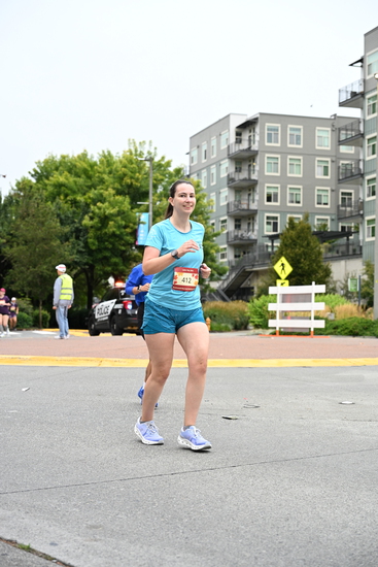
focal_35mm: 57
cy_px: 284
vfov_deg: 35.0
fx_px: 897
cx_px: 189
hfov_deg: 23.8
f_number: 4
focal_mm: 57
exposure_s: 1/800
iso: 1600
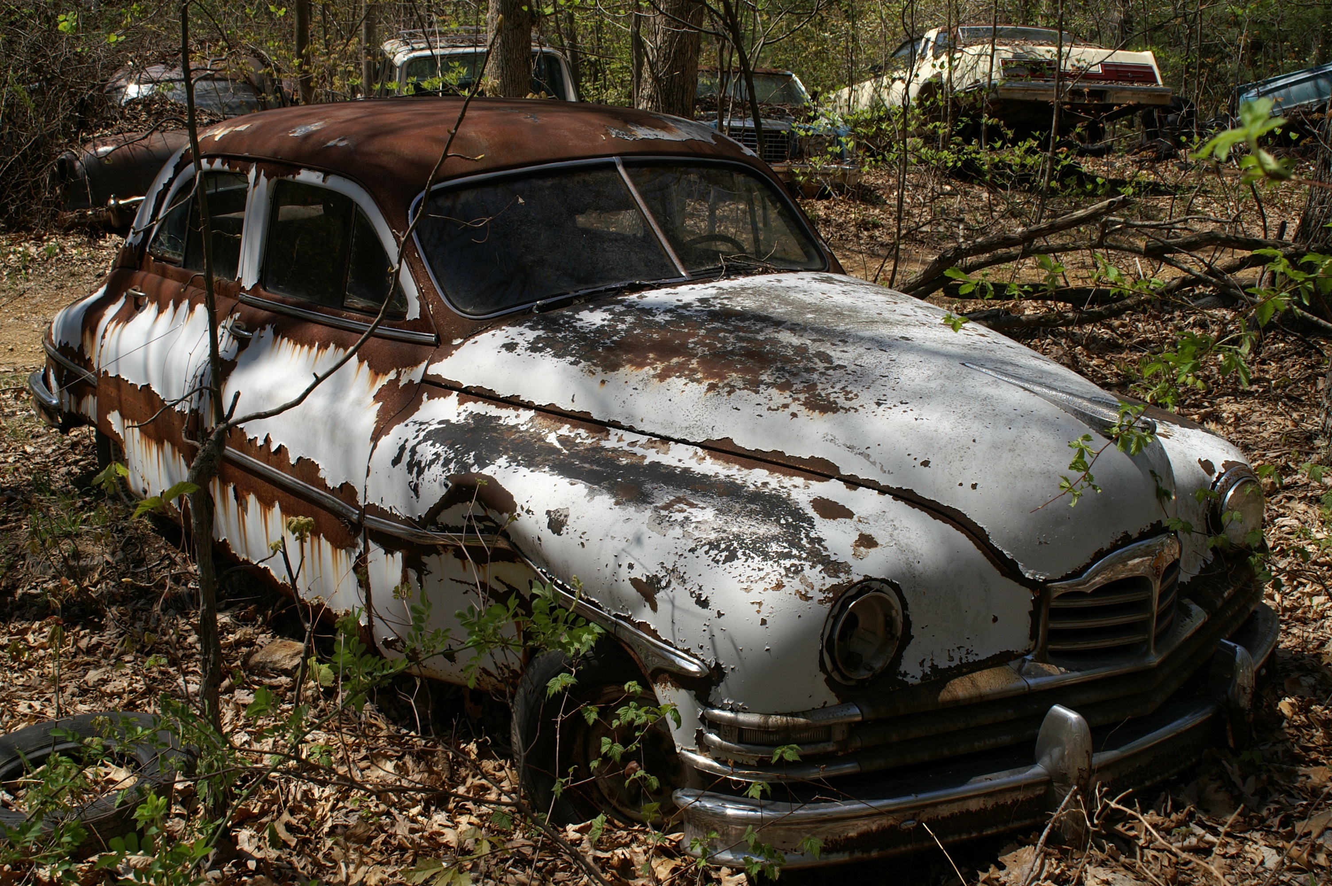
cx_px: 666
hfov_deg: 46.4
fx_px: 1553
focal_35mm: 42
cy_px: 443
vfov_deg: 31.8
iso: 125
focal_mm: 28
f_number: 9
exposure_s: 1/300
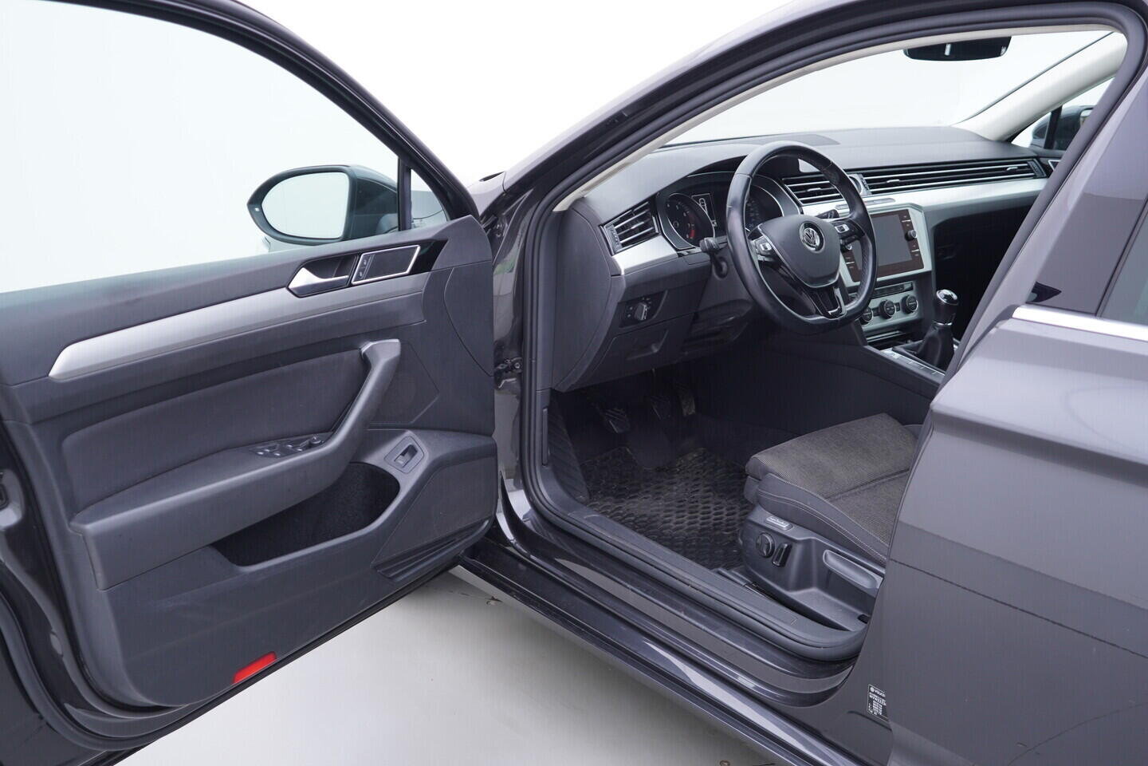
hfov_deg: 53.1
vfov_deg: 36.9
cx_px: 574
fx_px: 1148
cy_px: 383
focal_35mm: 36
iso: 125
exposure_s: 1/40
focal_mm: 24
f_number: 2.8
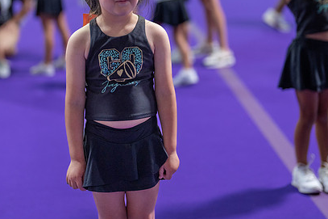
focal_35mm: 91
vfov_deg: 14.9
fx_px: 829
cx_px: 157
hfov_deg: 22.4
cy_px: 43
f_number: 1.2
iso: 800
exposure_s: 1/320
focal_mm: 50
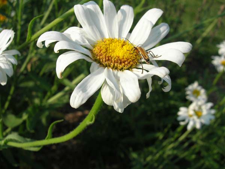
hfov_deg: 49.0
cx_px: 112
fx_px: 247
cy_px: 84
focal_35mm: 38
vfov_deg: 37.7
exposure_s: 1/510
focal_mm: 7.8
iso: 64
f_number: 4.8
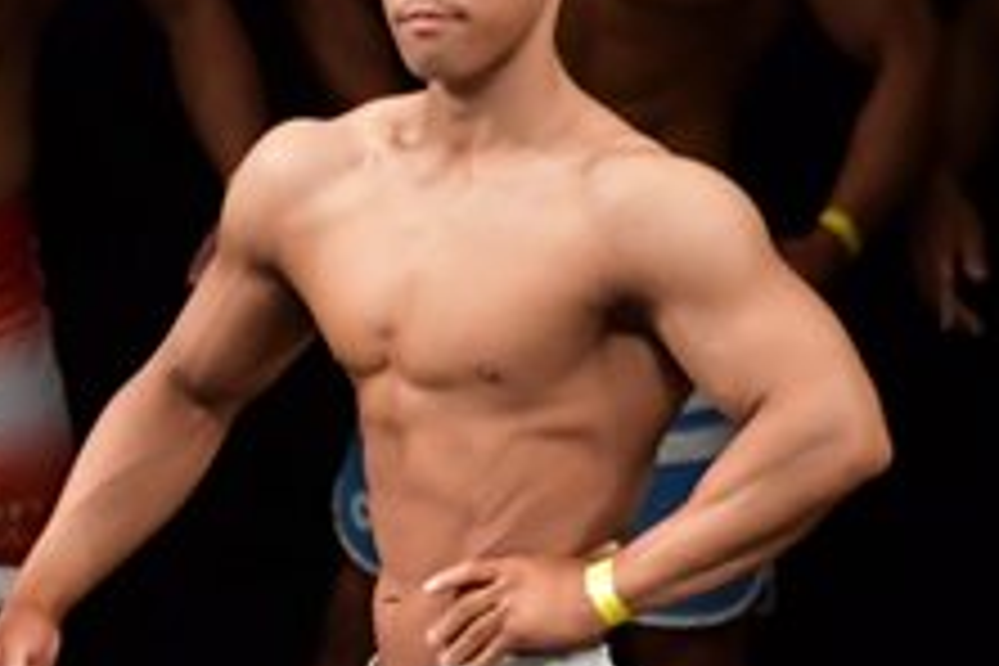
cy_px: 675
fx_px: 27554
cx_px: -232
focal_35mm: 993
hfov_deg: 2.1
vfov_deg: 1.4
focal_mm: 190
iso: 3200
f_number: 5.6
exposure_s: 1/400
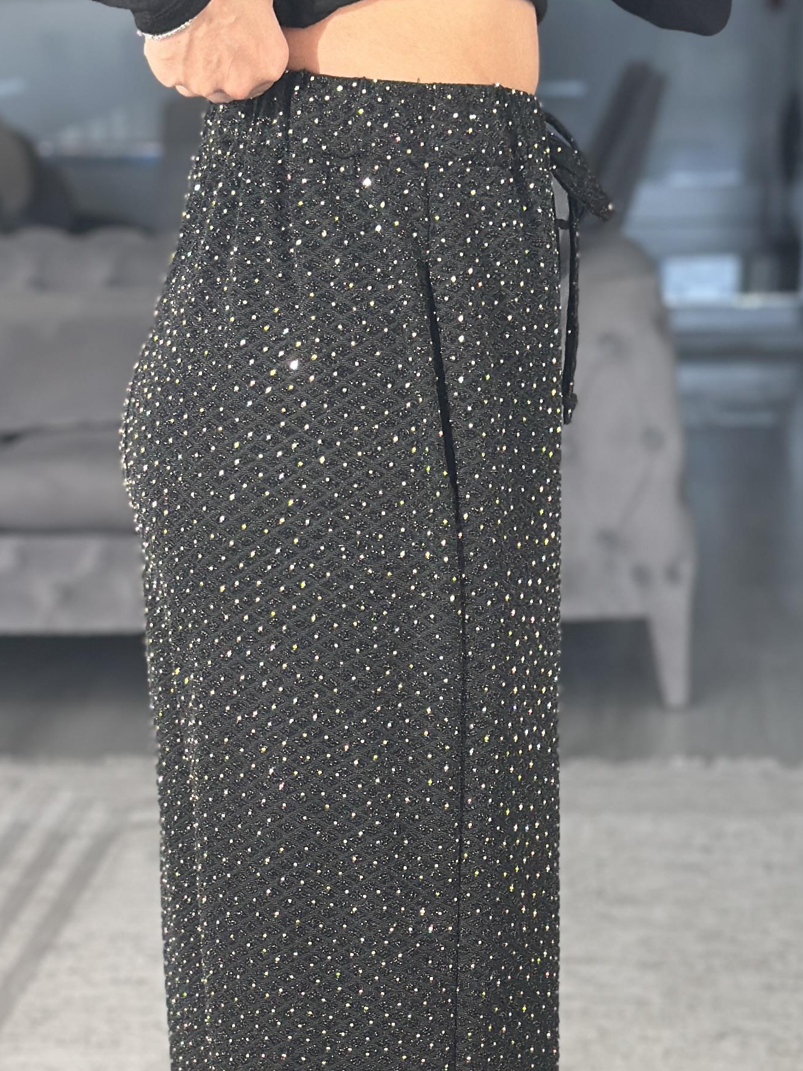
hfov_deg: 13.6
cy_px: 989
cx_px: 359
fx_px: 3371
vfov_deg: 17.7
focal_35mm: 109
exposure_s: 1/205
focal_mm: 6.86
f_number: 1.78
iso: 80
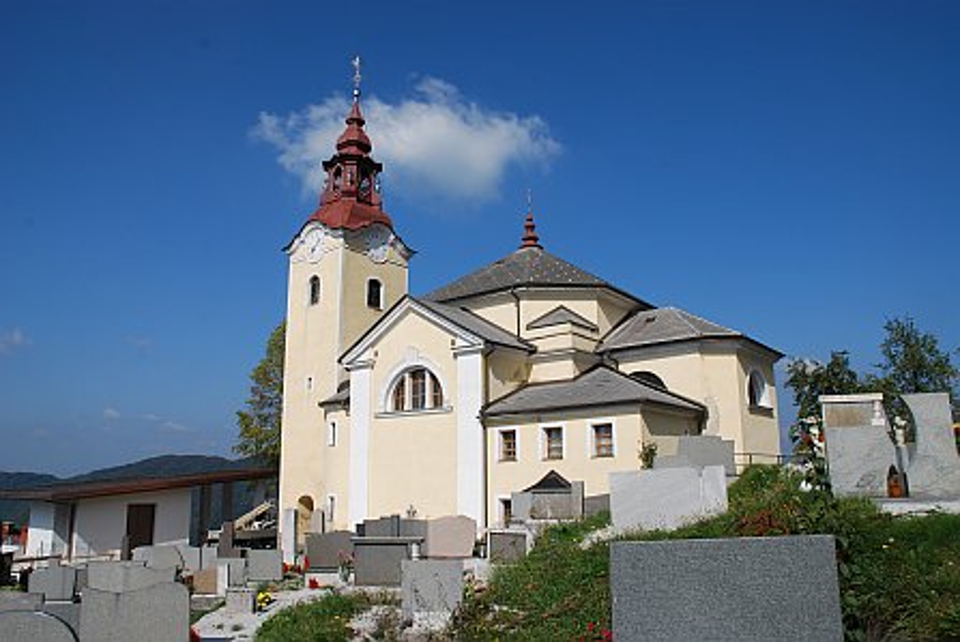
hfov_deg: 67.3
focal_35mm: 27
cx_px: 480
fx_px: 721
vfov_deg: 48.0
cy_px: 321
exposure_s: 1/250
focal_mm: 18
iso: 100
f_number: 10
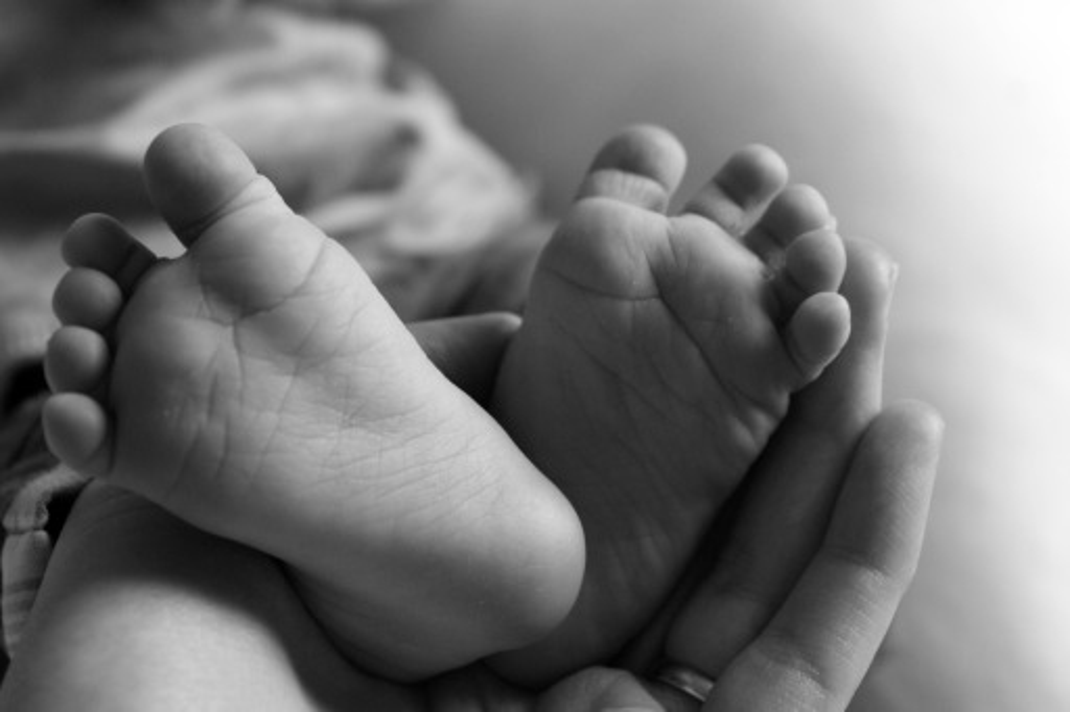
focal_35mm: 68
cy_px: 356
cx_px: 535
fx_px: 2005
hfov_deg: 29.9
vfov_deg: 20.1
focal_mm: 45
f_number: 5.6
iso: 400
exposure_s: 1/20
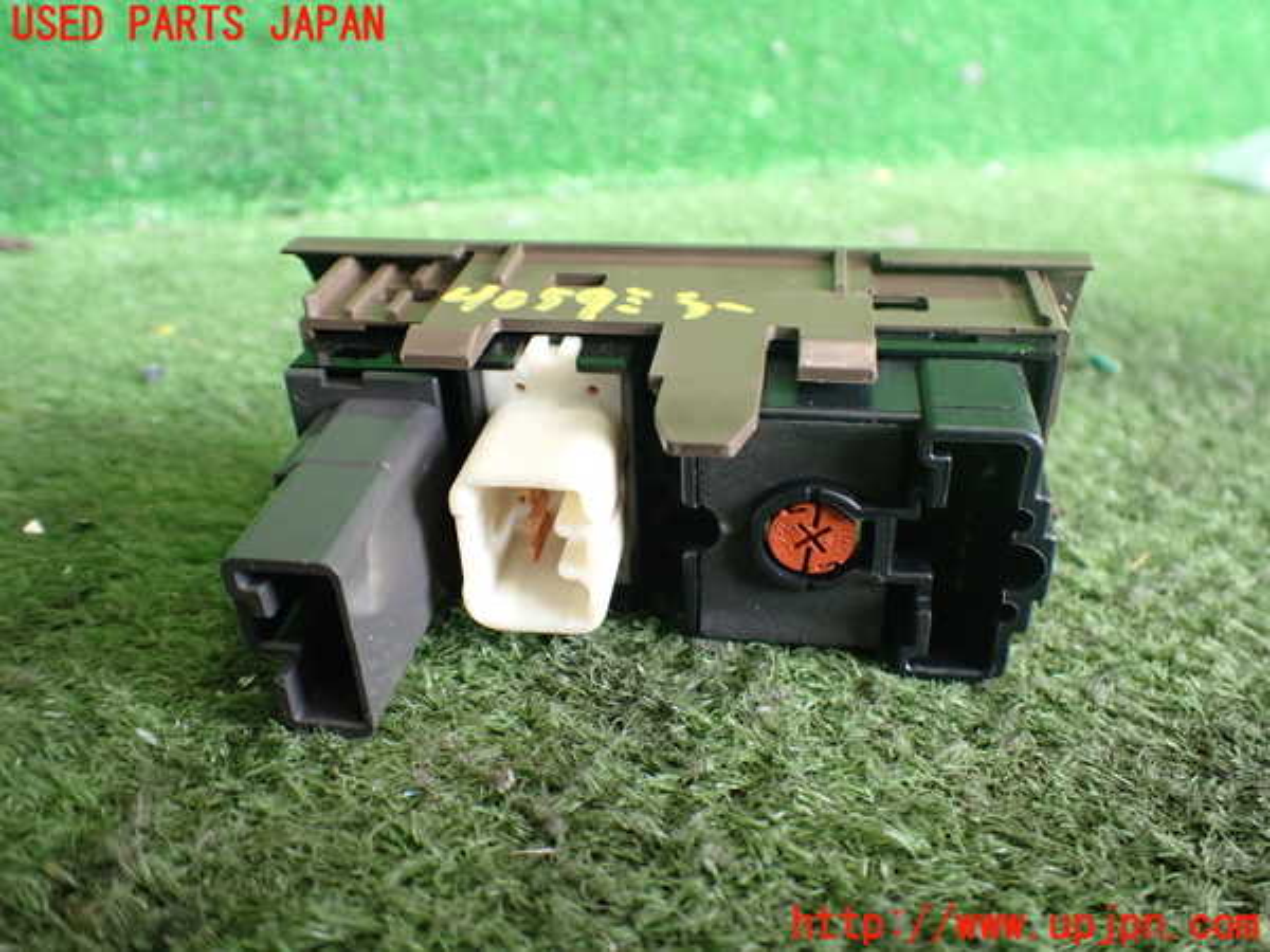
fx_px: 1101
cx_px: 635
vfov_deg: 46.8
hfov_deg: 60.0
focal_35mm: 30
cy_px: 476
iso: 500
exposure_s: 1/125
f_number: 2.3
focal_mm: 5.4
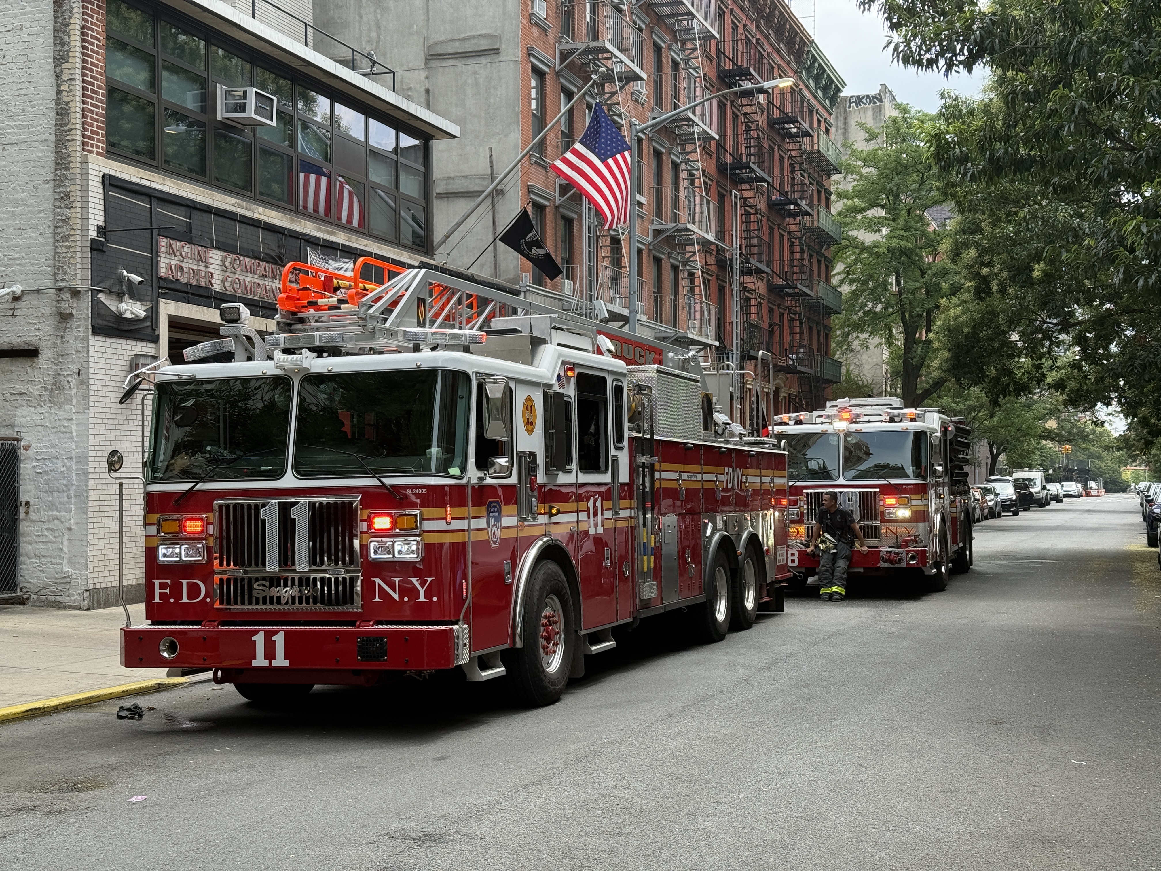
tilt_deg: +1.0
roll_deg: -0.1
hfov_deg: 39.7
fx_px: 1610
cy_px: 436
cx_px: 580
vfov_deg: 30.3
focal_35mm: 48
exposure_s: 1/1575
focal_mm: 6.76
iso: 64
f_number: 1.78
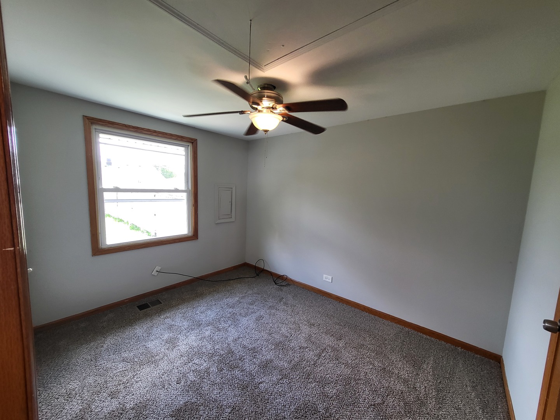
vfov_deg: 89.9
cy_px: 210
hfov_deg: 106.2
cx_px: 280
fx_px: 210
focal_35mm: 13
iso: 80
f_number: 2.2
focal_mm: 1.74
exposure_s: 1/60
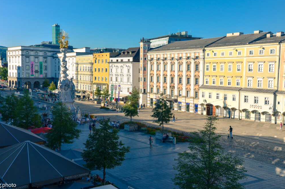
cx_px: 140
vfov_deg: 33.3
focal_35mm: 40
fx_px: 316
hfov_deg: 48.5
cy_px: 93
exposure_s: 1/800
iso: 200
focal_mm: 26
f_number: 7.1
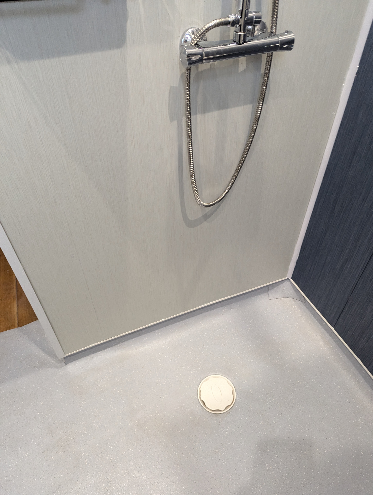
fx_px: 344
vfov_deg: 71.5
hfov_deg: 56.9
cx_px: 186
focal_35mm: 24
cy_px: 248
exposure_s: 1/100
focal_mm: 6.81
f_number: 1.85
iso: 367
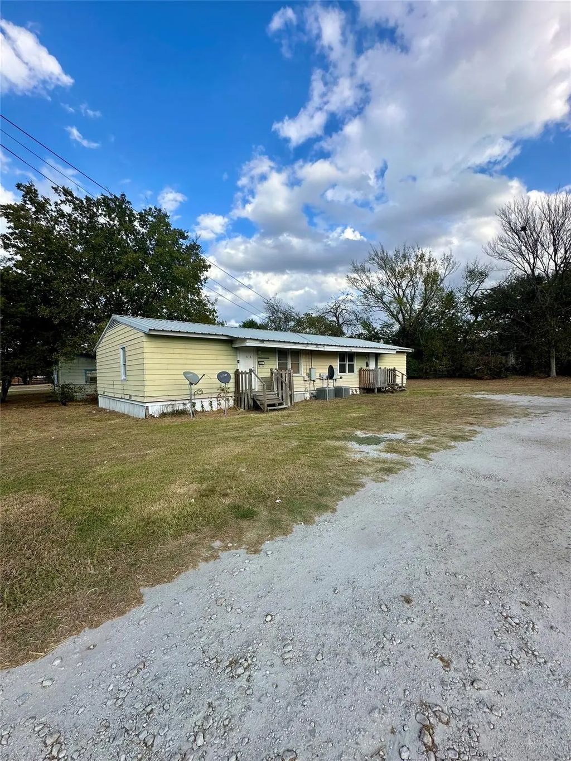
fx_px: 308
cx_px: 286
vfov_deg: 102.1
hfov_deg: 85.7
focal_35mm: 14
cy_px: 380
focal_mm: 2.22
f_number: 2.2
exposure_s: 1/1208
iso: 40
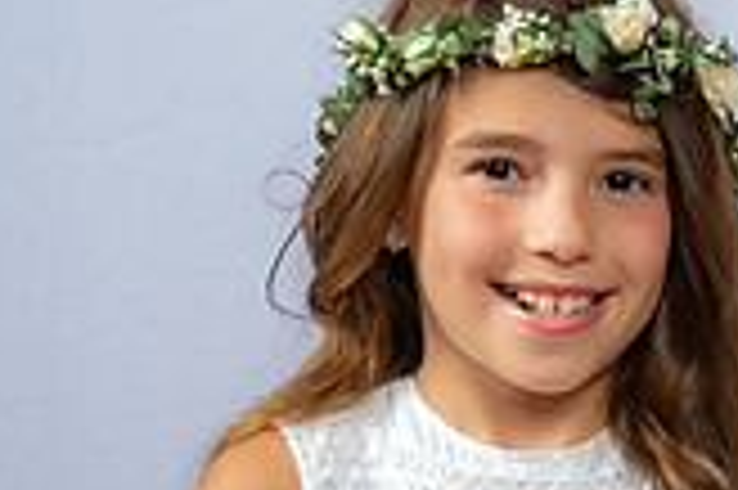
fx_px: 5079
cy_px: 575
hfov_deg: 8.2
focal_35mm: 248
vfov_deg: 5.5
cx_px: 886
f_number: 5.6
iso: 250
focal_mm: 70
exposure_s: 1/200
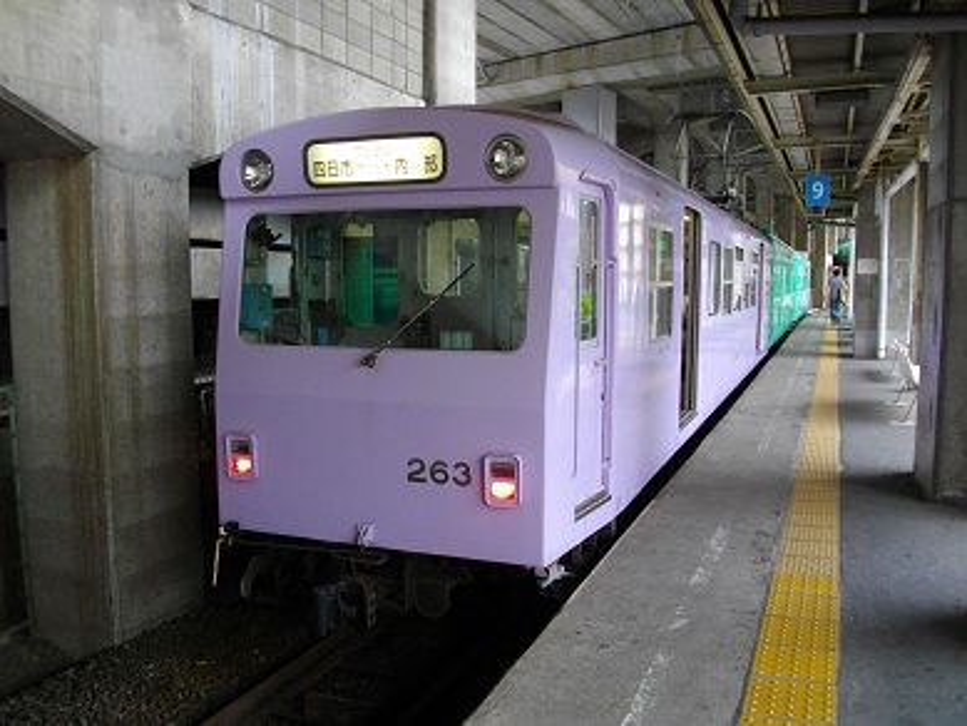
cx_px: 484
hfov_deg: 56.8
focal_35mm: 32
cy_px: 363
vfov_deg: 44.2
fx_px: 894
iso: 200
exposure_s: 1/50
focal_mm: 5.7
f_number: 2.9
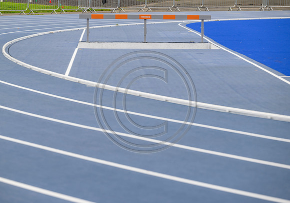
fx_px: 1179
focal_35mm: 144
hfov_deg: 14.0
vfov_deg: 9.9
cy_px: 95
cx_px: 129
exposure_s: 1/400
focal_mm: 130
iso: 200
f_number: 4
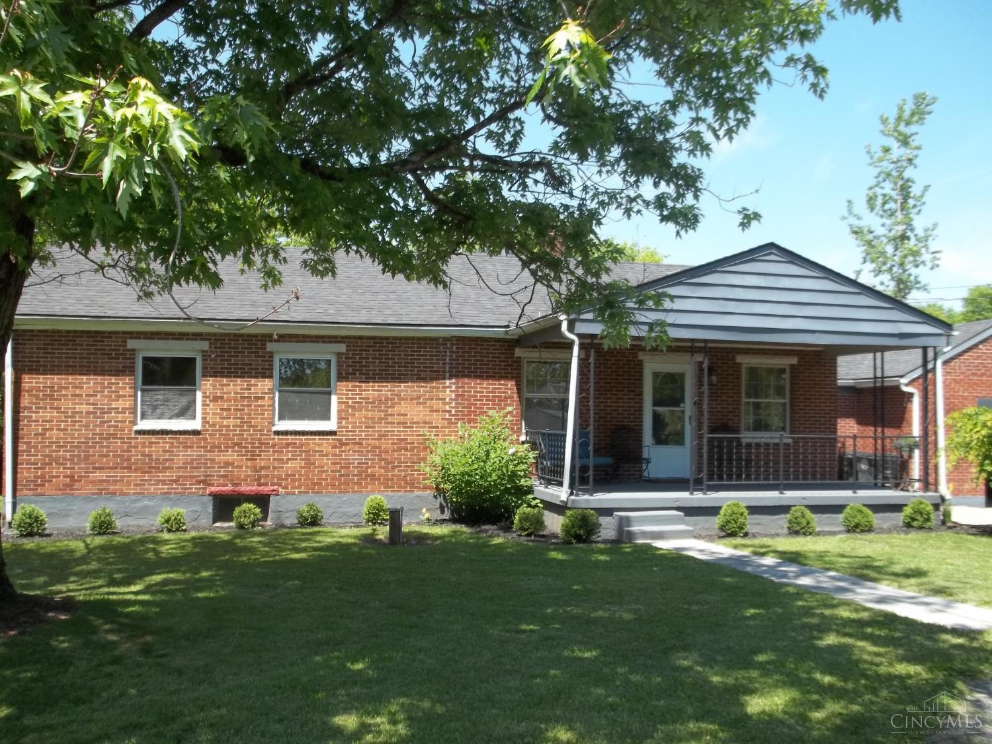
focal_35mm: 33
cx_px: 496
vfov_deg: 42.9
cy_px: 372
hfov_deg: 55.4
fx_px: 946
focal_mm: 5.9
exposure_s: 1/400
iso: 64
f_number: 3.3
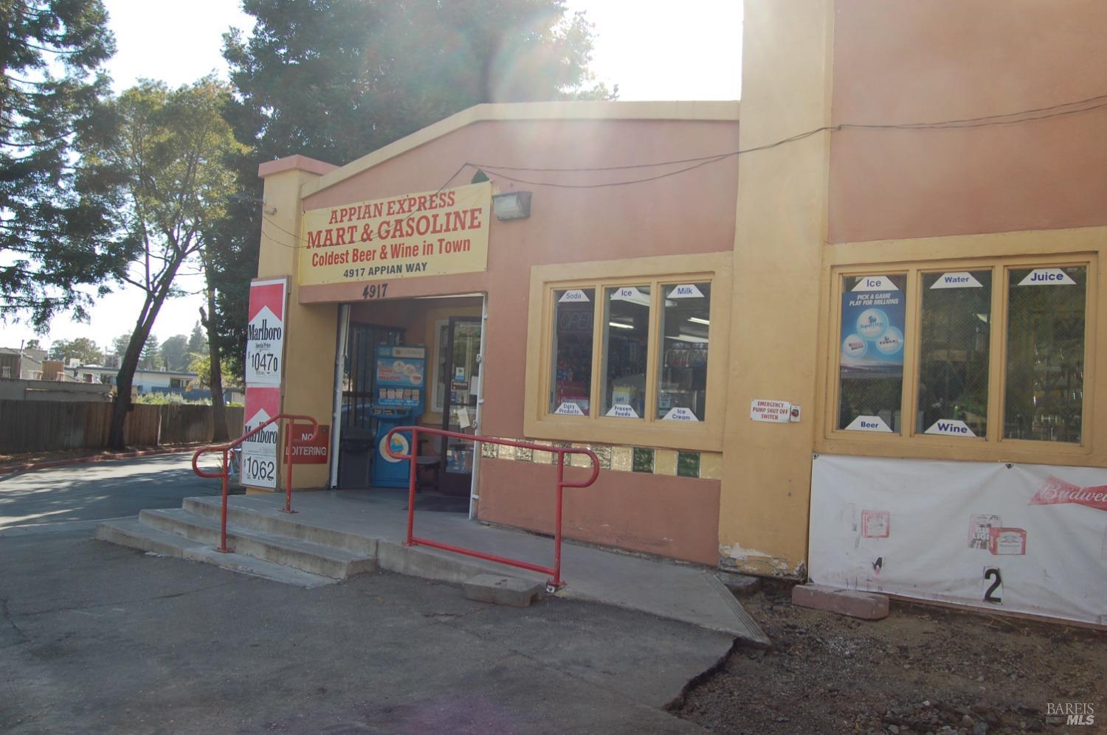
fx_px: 829
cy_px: 368
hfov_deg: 67.4
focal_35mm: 27
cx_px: 554
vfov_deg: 47.8
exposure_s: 1/200
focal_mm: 18
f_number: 7.1
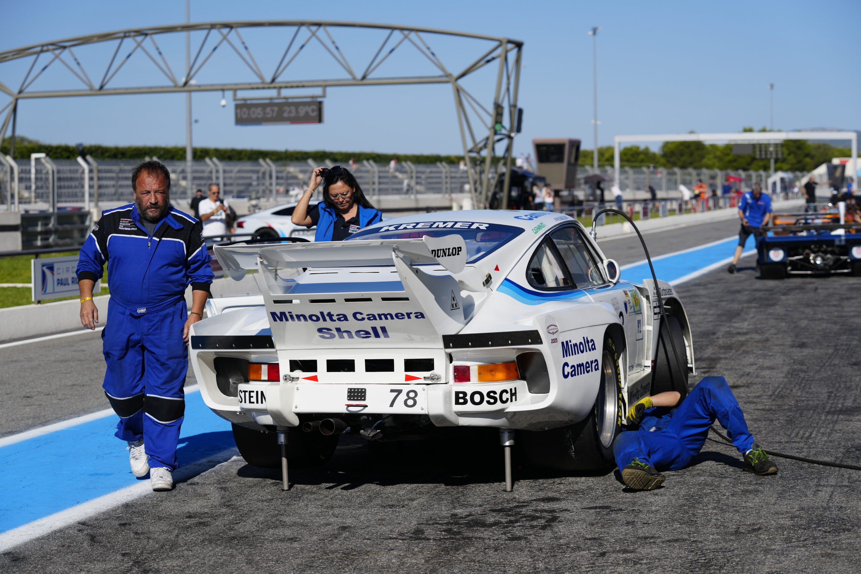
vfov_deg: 17.1
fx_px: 1913
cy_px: 287
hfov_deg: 25.4
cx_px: 430
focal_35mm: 80
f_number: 4.5
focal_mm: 80
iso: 125
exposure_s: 1/800
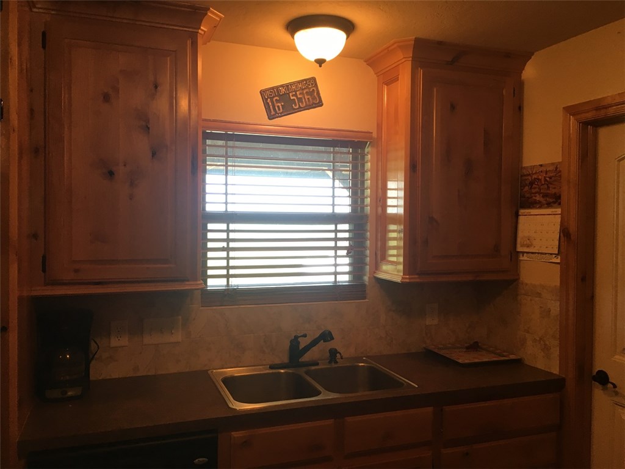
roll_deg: +0.2
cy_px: 234
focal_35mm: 29
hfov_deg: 61.7
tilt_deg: -0.8
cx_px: 312
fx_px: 524
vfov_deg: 48.2
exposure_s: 1/30
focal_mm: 4.15
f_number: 2.2
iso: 32
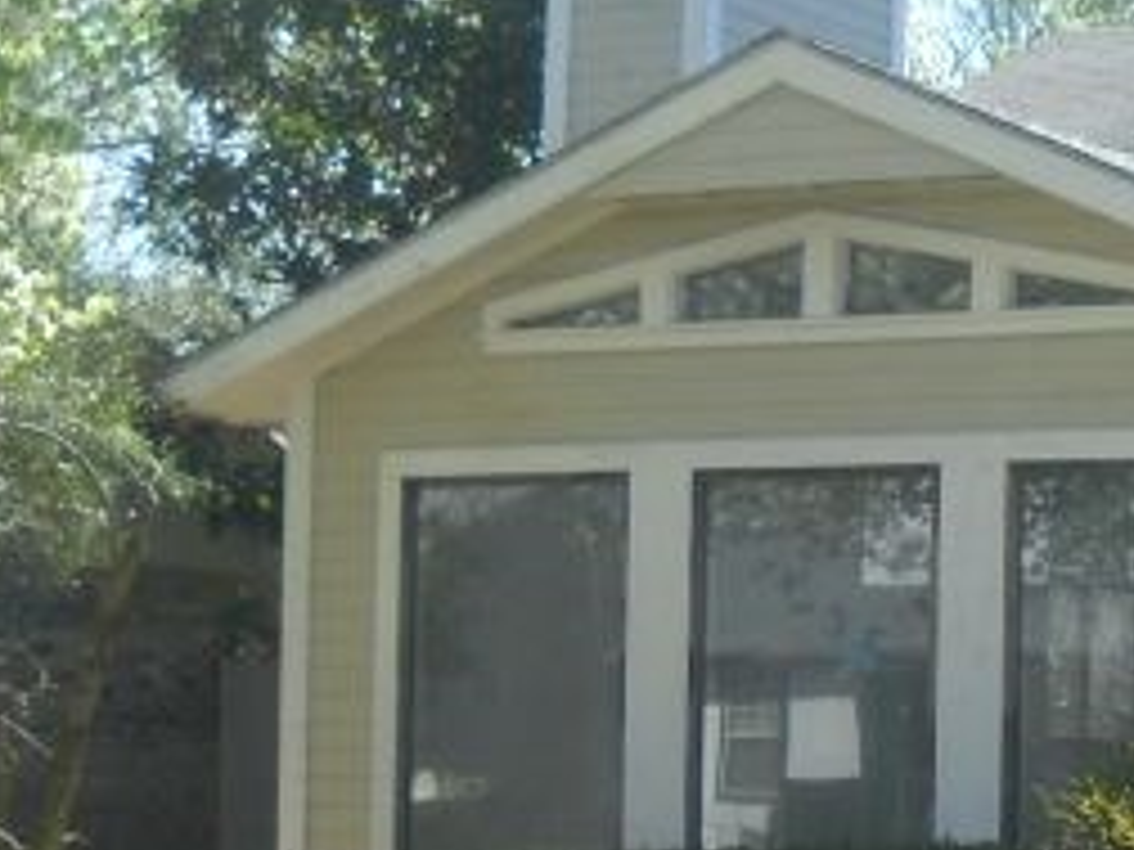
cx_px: 1138
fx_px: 4259
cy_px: 940
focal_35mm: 130
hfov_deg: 14.9
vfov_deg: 11.2
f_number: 3.1
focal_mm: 6.72
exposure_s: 1/369
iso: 64
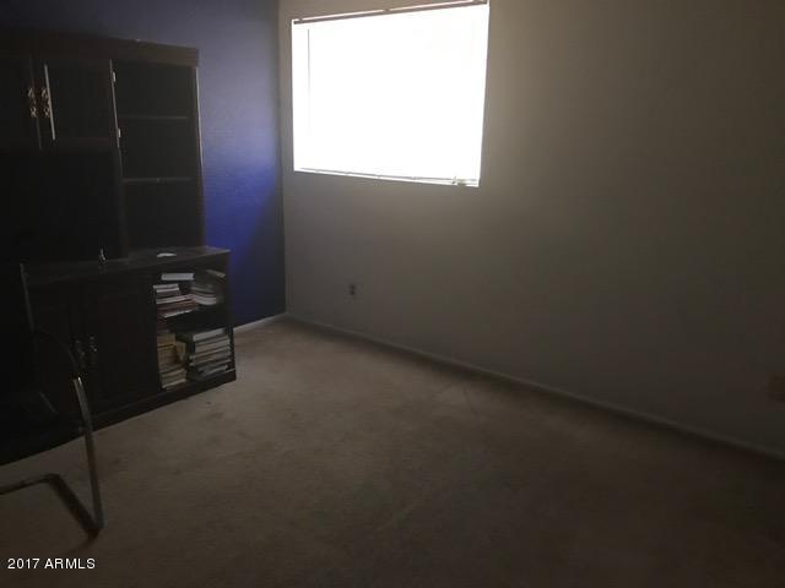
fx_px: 635
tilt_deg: -15.1
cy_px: 294
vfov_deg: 49.7
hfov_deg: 63.4
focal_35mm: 28
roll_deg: -1.0
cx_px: 392
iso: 80
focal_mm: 3.99
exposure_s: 1/6
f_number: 1.8
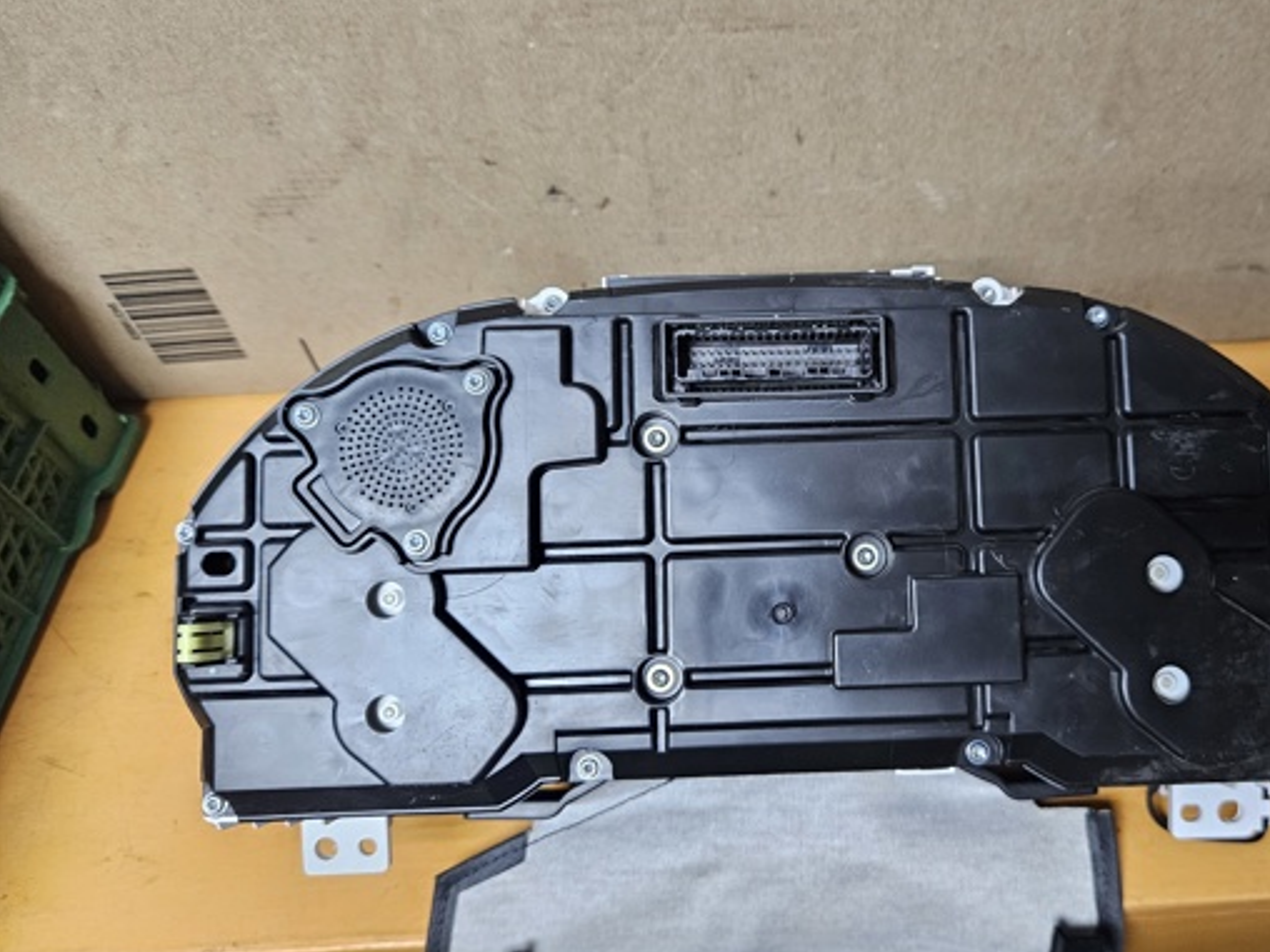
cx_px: 798
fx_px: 1064
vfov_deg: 48.2
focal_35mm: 29
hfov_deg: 60.8
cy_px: 455
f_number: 1.8
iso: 500
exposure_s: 1/142
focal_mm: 5.4
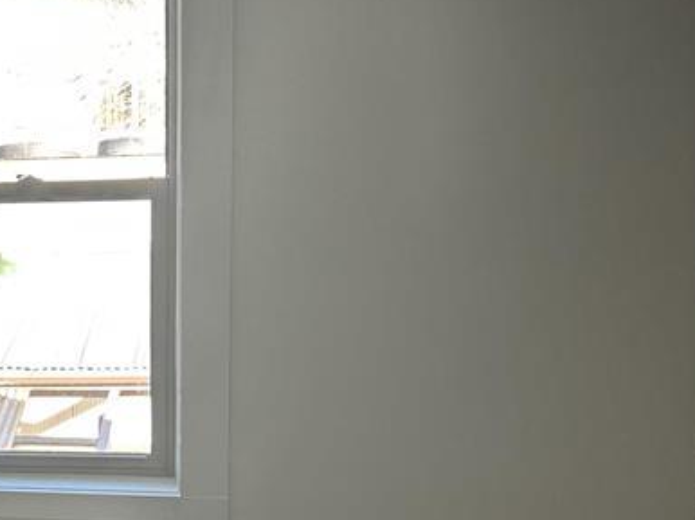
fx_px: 1384
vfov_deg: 21.2
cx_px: -56
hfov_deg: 26.2
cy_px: 362
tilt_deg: -10.9
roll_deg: +2.1
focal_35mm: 69
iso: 100
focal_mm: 5.7
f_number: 1.5
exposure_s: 1/121
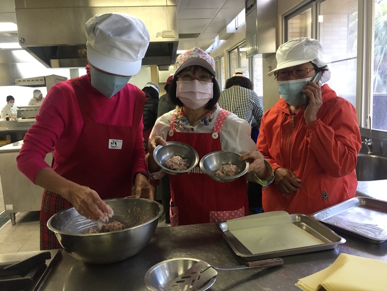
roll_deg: +2.4
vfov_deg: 48.2
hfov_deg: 61.7
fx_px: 324
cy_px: 146
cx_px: 194
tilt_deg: -8.5
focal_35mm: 29
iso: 125
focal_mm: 4.15
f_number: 2.2
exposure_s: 1/30
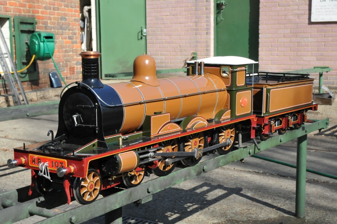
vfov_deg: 22.6
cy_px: 112
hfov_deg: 33.4
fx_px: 561
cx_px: 168
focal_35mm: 60
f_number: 13
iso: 1000
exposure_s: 1/640
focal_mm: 40
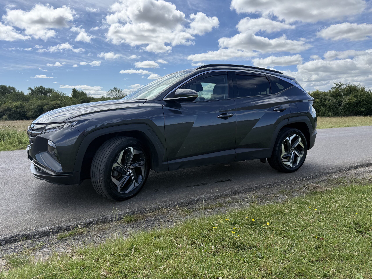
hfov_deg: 71.6
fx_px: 258
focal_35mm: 24
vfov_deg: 56.8
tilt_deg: -6.0
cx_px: 186
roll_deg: +0.3
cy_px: 140
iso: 100
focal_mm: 6.76
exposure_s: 1/4405
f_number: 1.78
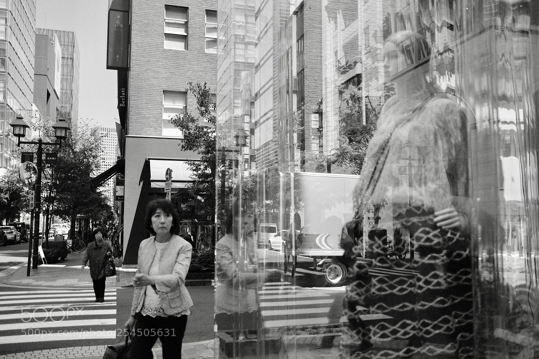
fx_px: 524
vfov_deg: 37.8
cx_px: 270
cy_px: 180
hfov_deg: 54.4
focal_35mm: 35
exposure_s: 1/5400
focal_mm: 23
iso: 400
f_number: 2
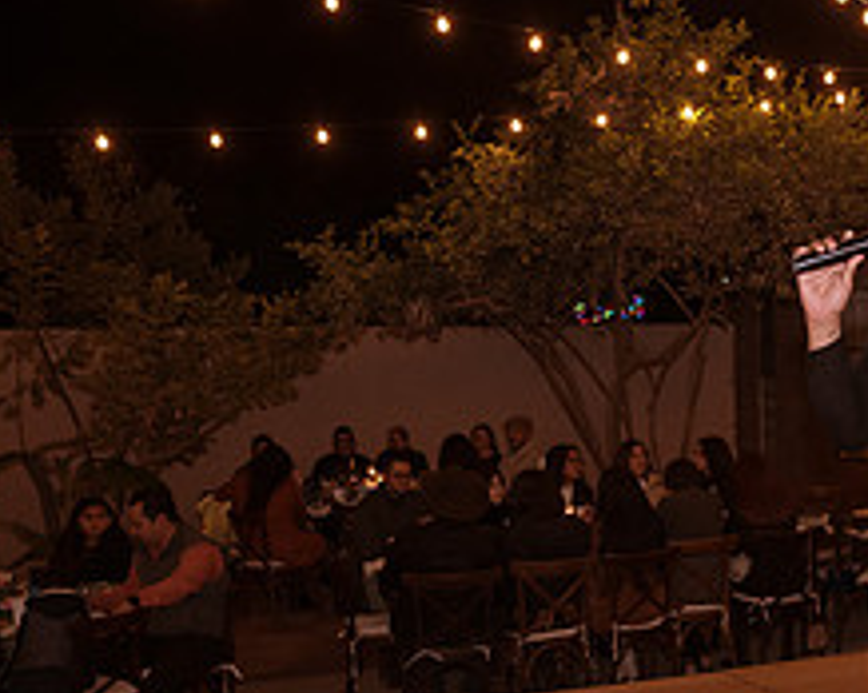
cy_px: 508
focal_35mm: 50
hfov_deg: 34.8
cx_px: 816
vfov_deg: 29.8
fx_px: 1283
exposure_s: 1/100
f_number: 4
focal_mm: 20
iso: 1600
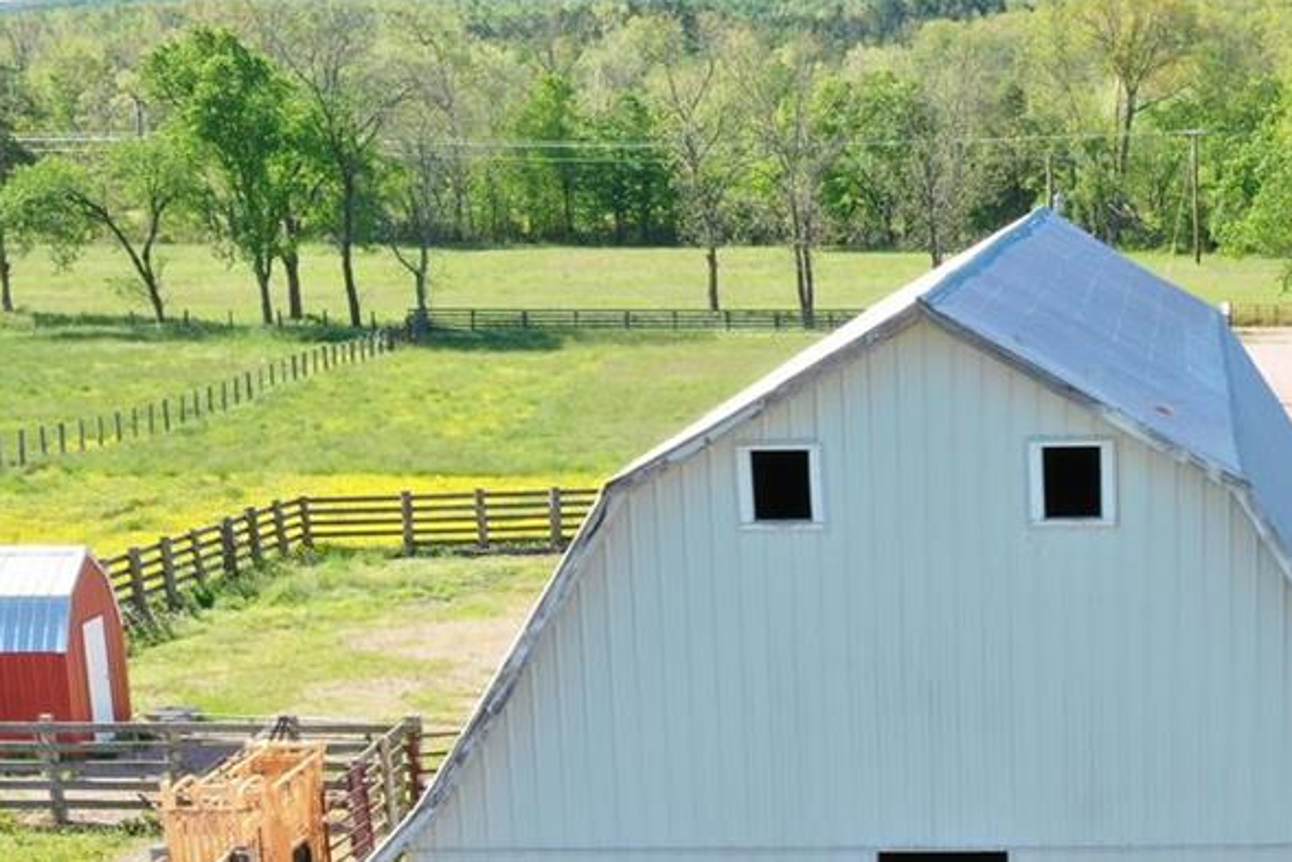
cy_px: 814
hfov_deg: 25.9
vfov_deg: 17.6
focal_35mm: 76
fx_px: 2728
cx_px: 1138
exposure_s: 1/100
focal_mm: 10.26
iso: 100
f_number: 7.1
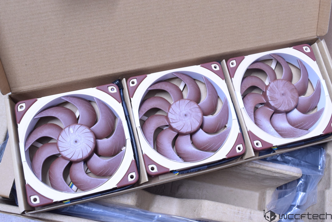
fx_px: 360
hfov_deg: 49.6
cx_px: 166
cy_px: 111
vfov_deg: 34.2
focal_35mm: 39
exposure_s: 1/8
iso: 1600
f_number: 10
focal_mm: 26
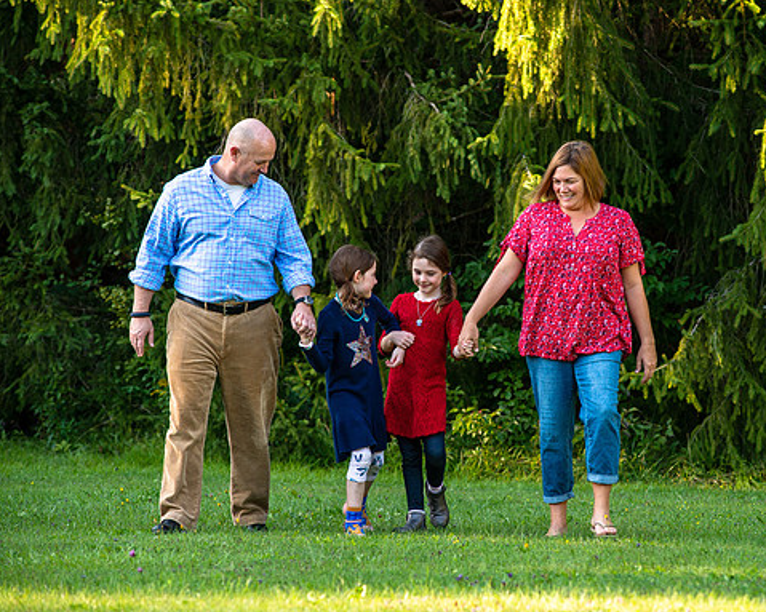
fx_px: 4783
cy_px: 301
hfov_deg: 9.2
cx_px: 489
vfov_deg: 7.3
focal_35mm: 211
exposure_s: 1/125
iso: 200
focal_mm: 170
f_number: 5.6
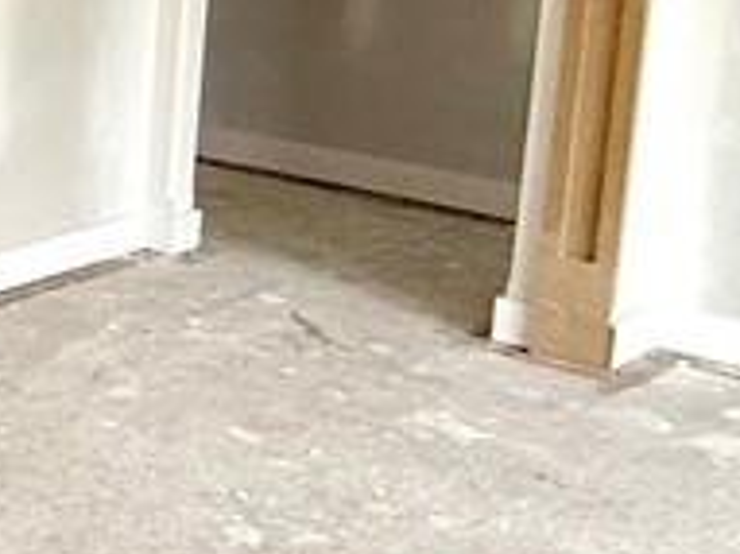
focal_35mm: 75
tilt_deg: -7.5
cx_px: -806
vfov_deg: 19.0
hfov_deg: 17.3
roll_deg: +0.7
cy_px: -12
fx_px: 1602
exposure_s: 1/99
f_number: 2.2
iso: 160
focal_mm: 2.22
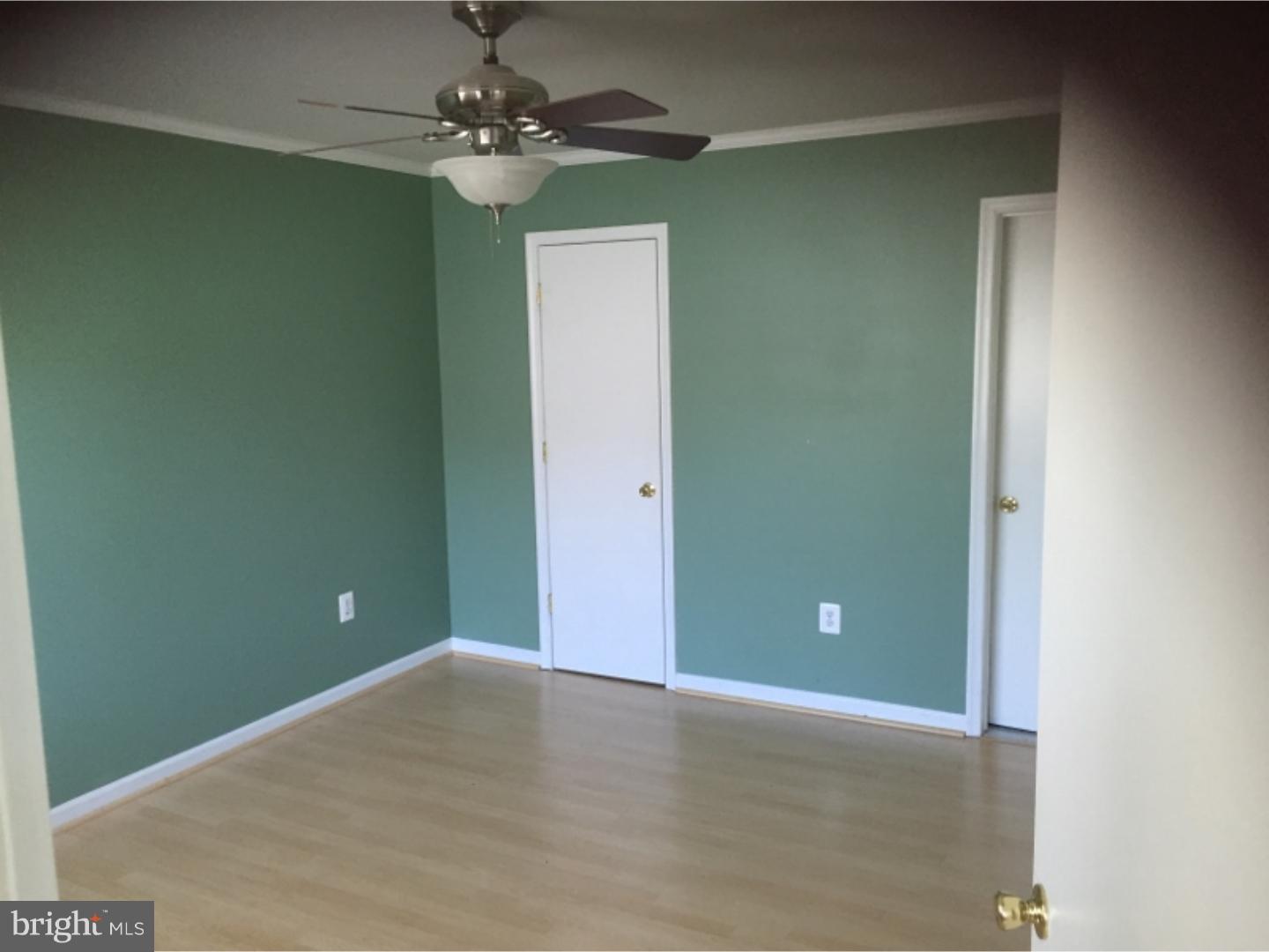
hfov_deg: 61.7
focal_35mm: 29
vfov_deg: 48.2
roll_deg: +0.5
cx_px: 634
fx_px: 1063
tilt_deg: -7.9
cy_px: 476
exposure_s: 1/30
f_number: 2.2
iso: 50
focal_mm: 4.15
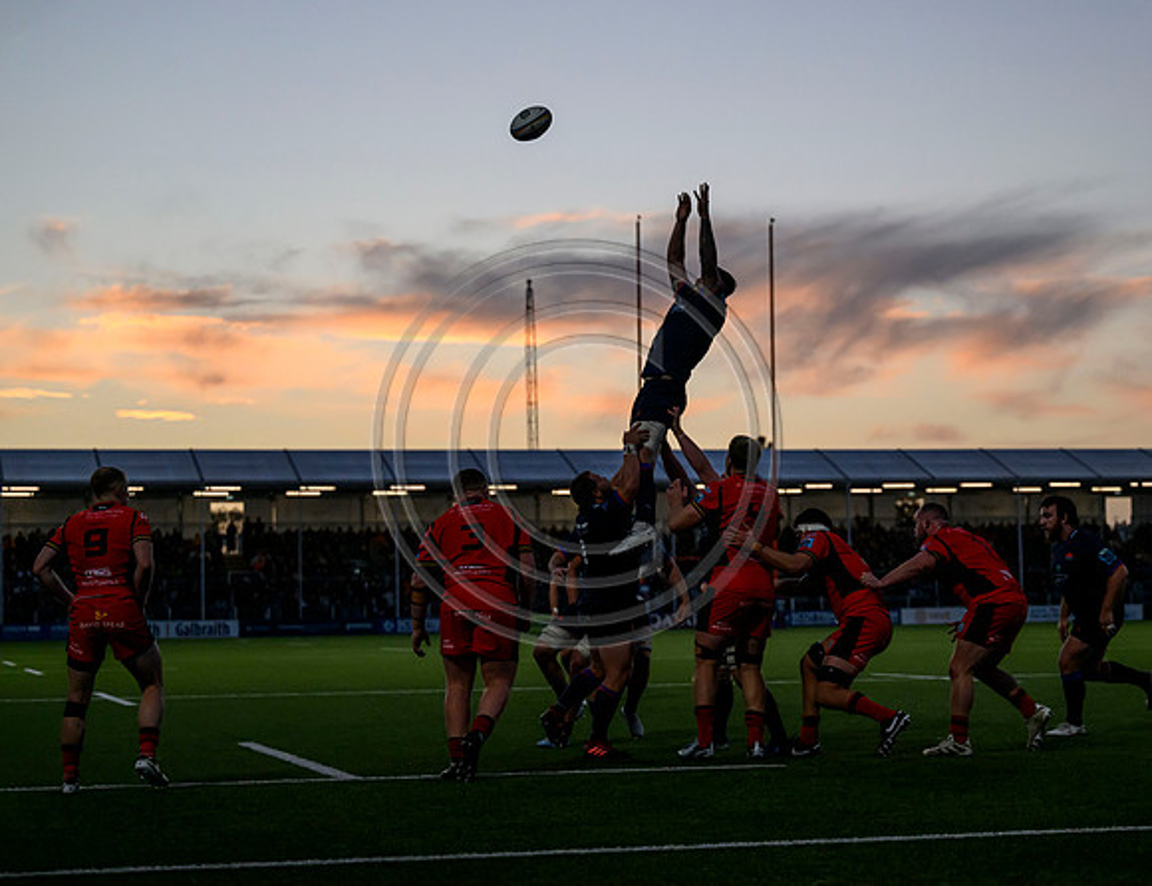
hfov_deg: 23.7
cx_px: 699
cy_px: 460
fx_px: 2740
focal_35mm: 82
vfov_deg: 18.4
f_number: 2.8
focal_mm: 70
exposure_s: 1/10000
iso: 2500
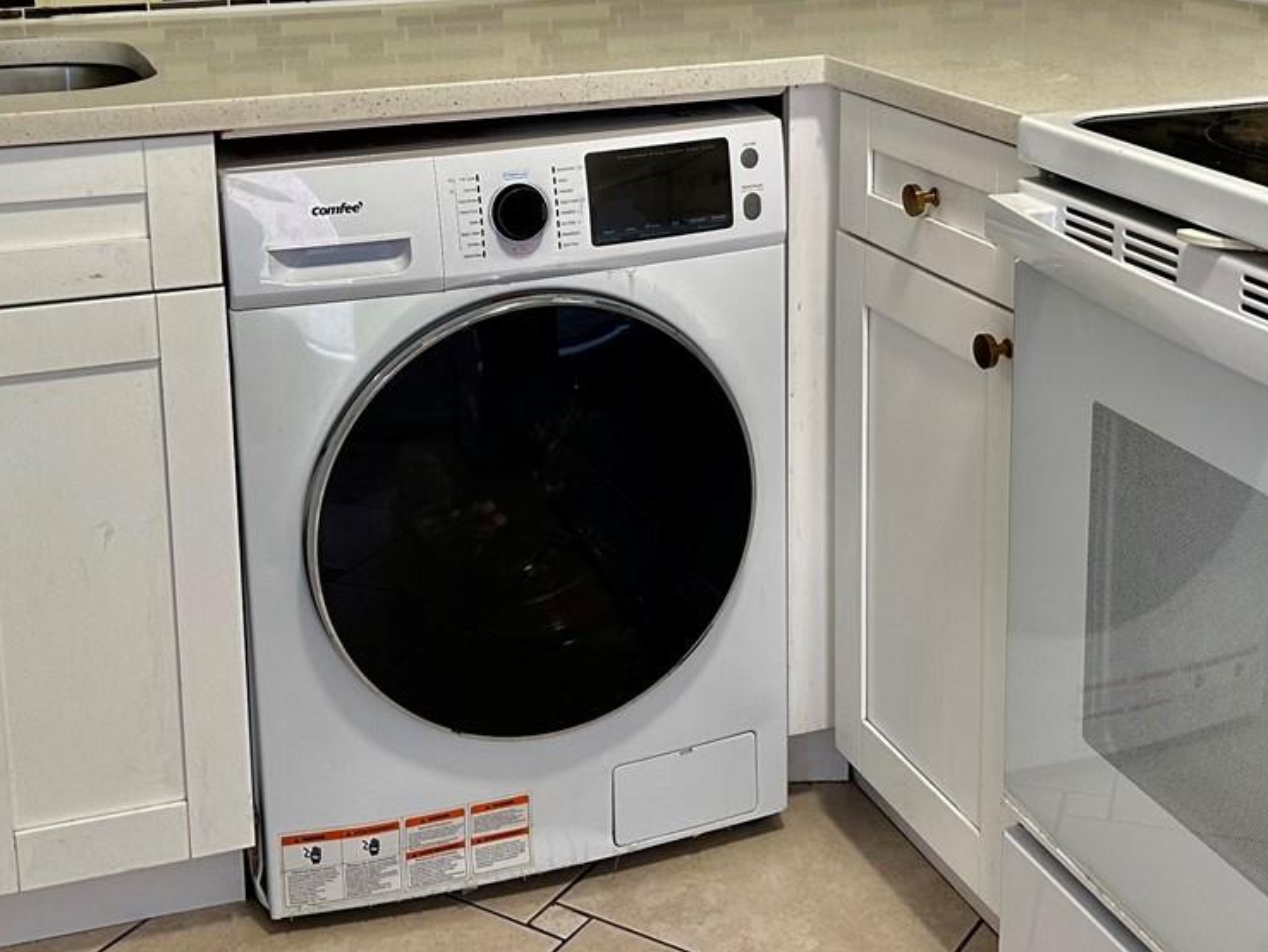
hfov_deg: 36.8
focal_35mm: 52
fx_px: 1905
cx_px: 560
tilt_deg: -12.9
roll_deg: +1.2
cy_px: 198
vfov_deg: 27.5
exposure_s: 1/60
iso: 160
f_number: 1.78
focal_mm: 6.86
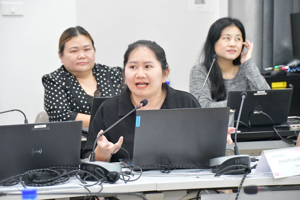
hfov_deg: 13.7
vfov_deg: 9.2
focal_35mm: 150
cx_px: 150
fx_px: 1250
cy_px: 100
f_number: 5.6
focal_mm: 100
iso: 10000
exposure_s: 1/125
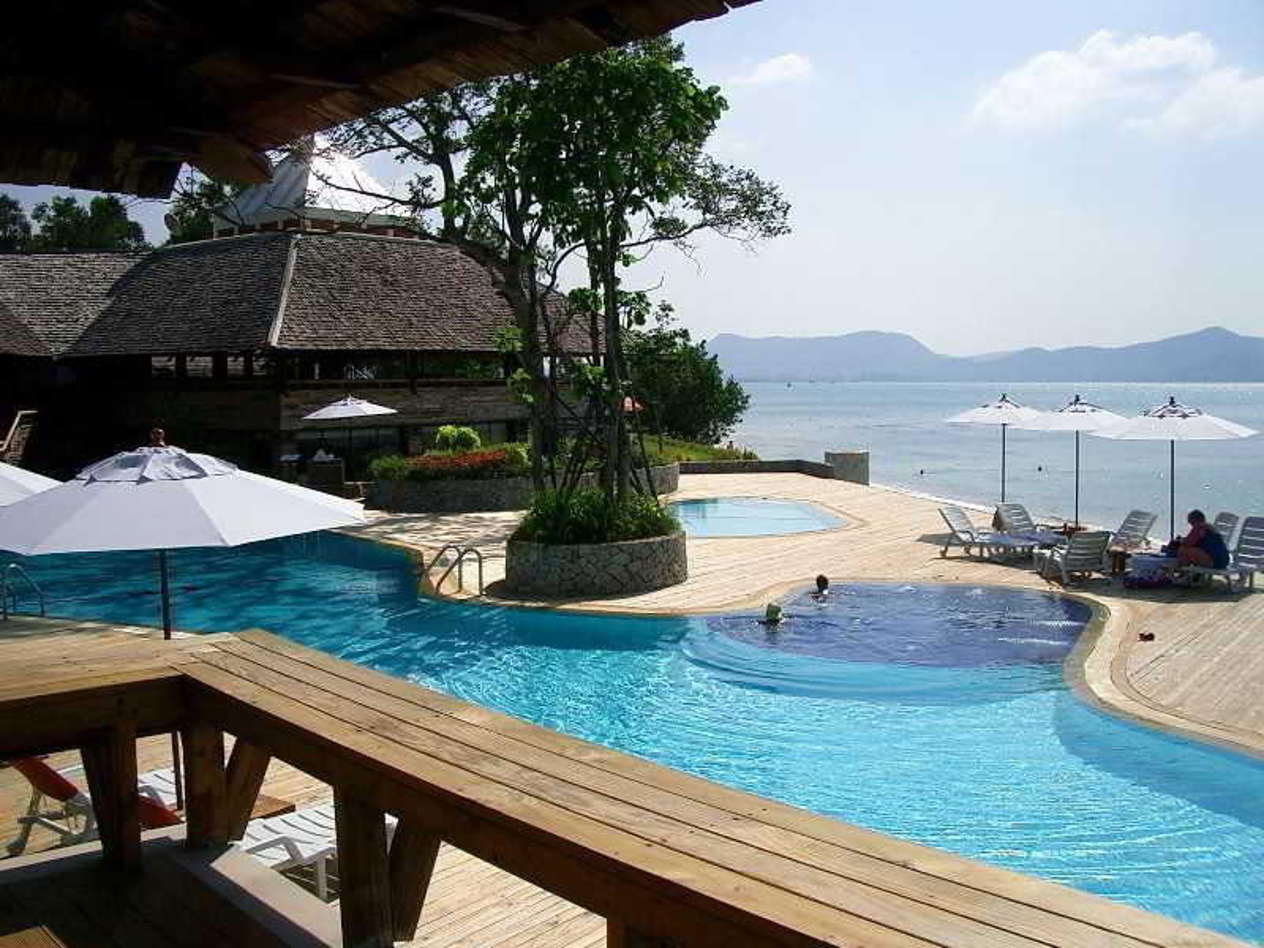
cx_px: 632
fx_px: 1278
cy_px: 474
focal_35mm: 35
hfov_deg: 52.6
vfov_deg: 40.7
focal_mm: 5.8
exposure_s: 1/1250
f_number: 4.3
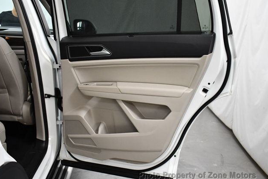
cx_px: 133
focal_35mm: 37
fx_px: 276
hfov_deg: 51.9
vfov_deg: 36.0
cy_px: 92
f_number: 3.5
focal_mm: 18
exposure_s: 1/125
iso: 1600
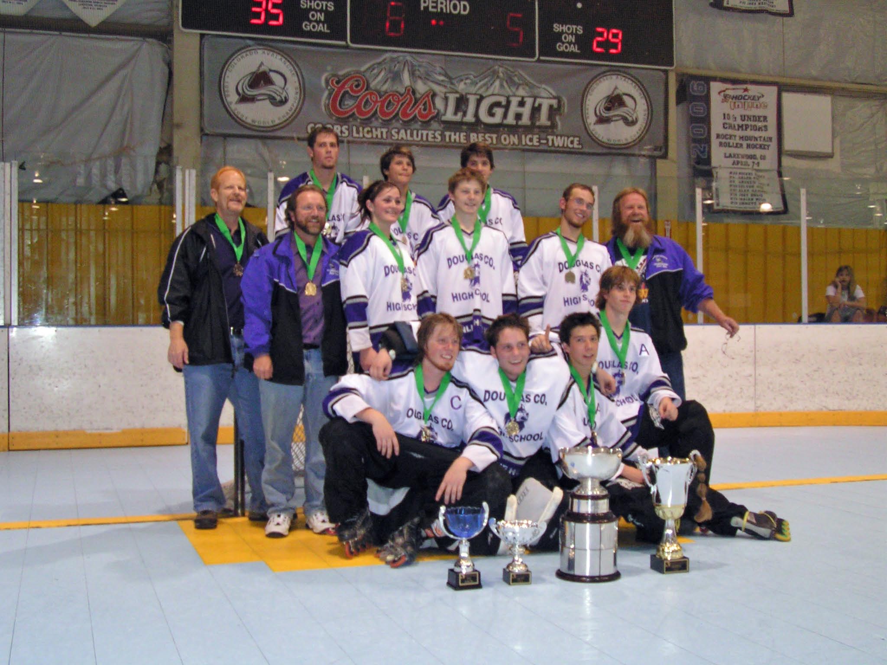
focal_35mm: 45
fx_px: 1153
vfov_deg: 32.2
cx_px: 444
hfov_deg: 42.1
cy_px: 332
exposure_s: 1/50
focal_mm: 6.9
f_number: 2.8
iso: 200
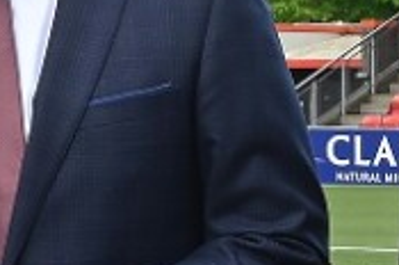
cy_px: 104
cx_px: 71
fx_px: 2910
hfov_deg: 7.8
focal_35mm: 263
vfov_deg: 5.2
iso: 1000
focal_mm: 51
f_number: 18
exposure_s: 1/200
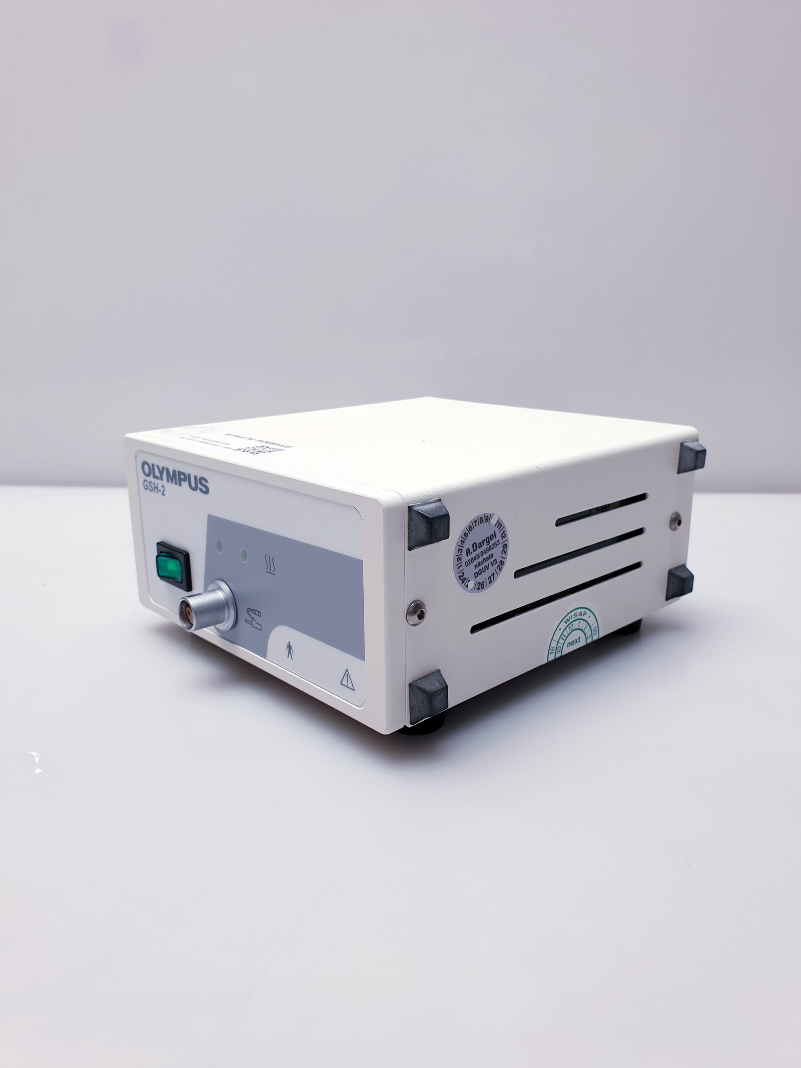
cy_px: 534
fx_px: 802
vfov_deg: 67.3
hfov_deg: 53.1
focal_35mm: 26
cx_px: 400
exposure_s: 1/100
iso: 64
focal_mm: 4.3
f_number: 2.4
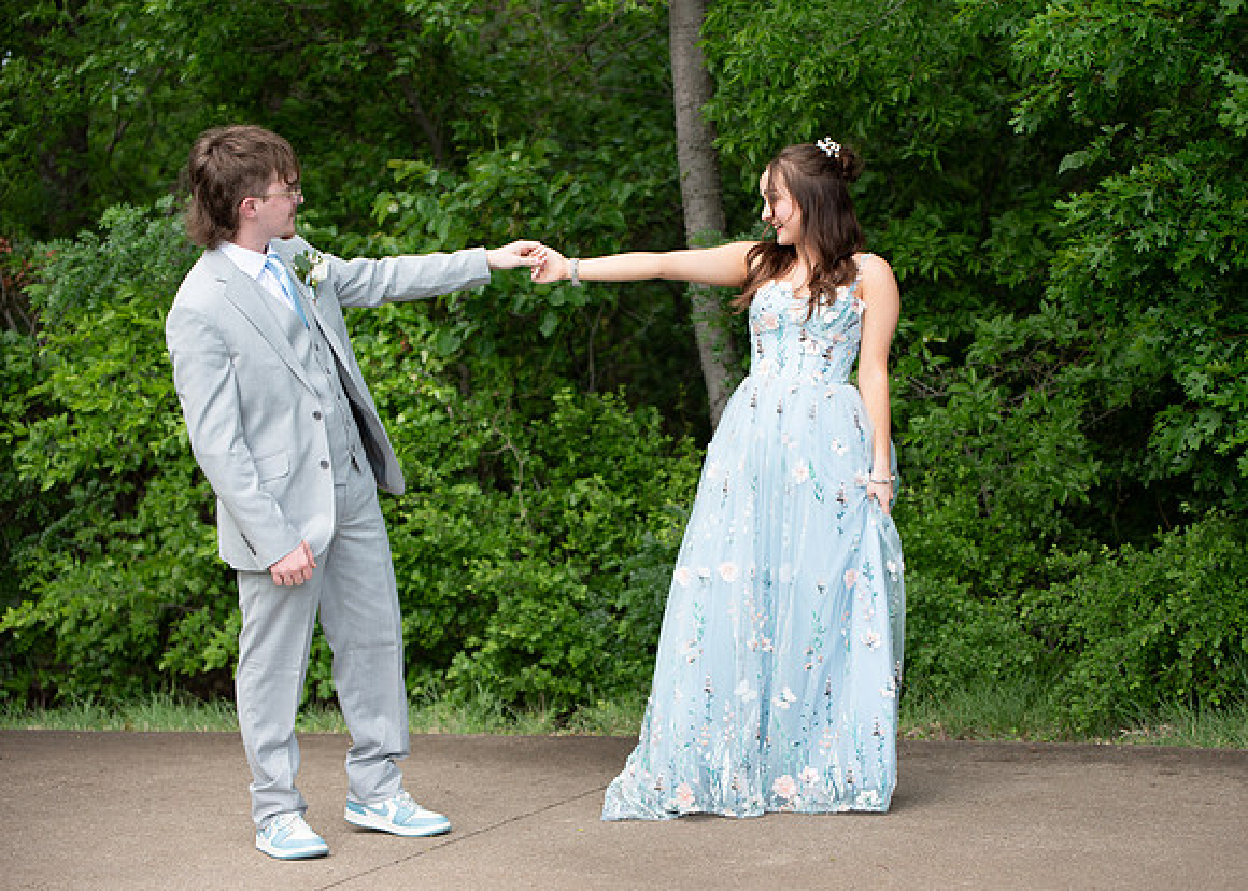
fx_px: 2742
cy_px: 433
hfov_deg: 25.6
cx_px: 705
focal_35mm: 77
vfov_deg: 18.5
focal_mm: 70
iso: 100
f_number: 2.8
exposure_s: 1/640
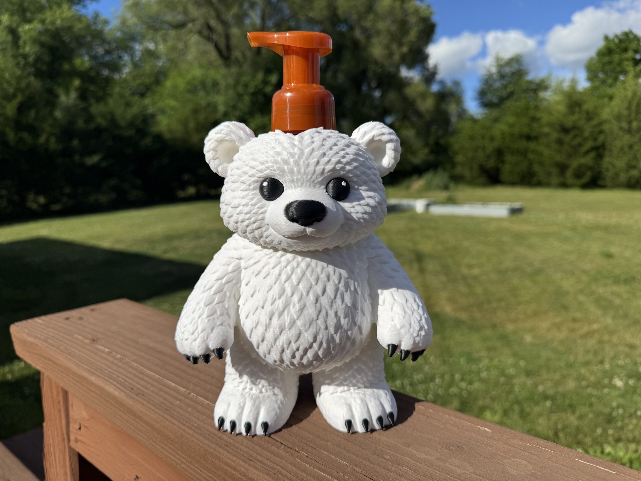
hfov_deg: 71.6
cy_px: 240
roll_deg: +0.4
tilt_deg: -8.5
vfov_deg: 56.8
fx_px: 444
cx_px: 320
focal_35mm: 24
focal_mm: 6.76
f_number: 1.78
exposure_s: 1/7937
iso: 80
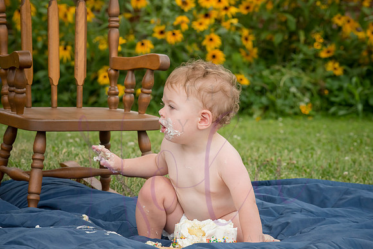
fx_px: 1407
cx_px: 186
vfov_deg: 10.1
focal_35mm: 136
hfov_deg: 15.1
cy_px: 119
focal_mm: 125
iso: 500
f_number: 10
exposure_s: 1/320
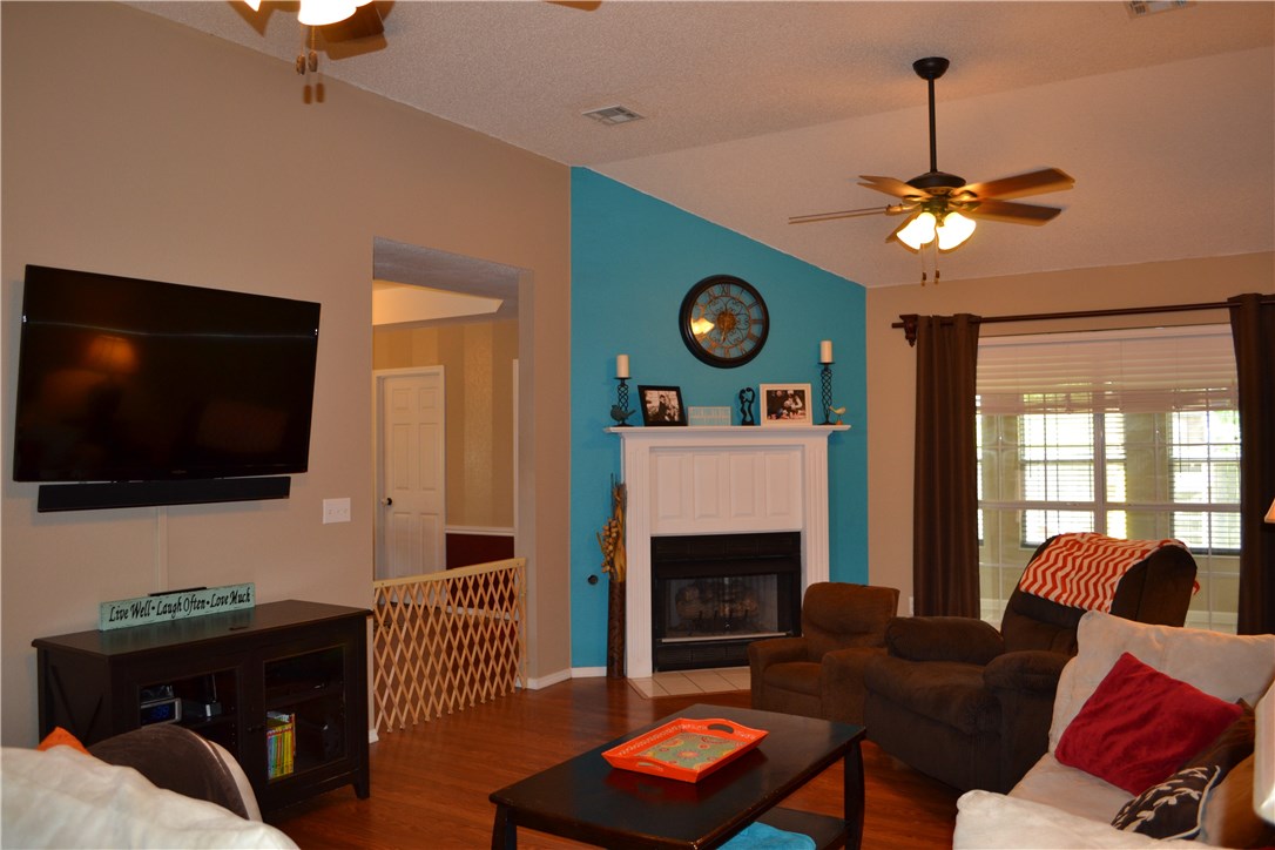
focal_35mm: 27
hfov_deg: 67.4
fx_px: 956
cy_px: 425
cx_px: 638
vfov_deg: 47.9
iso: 400
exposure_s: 1/60
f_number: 3.5
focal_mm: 18
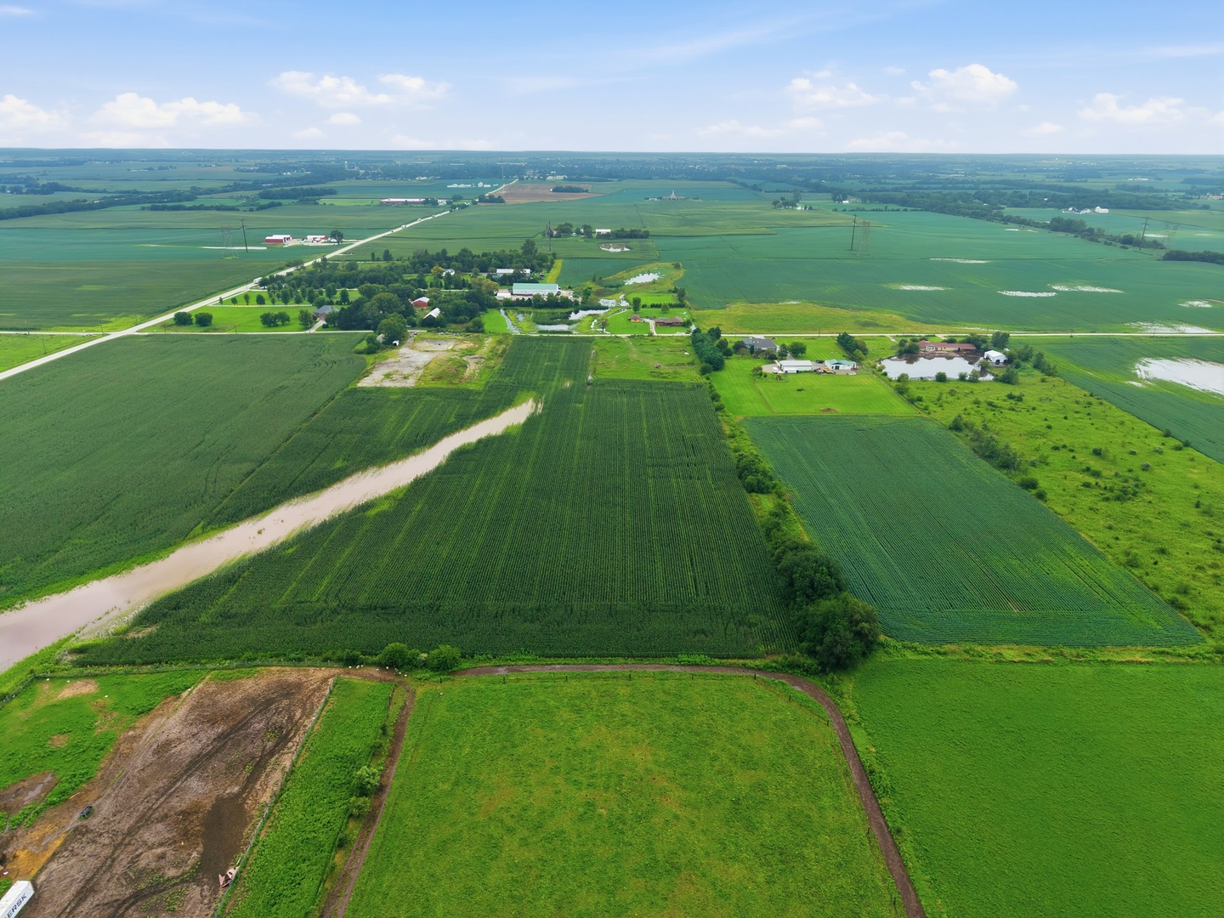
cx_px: 612
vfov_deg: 56.8
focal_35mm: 24
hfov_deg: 71.6
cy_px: 459
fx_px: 849
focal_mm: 8.7
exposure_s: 1/1500
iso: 260
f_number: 1.8
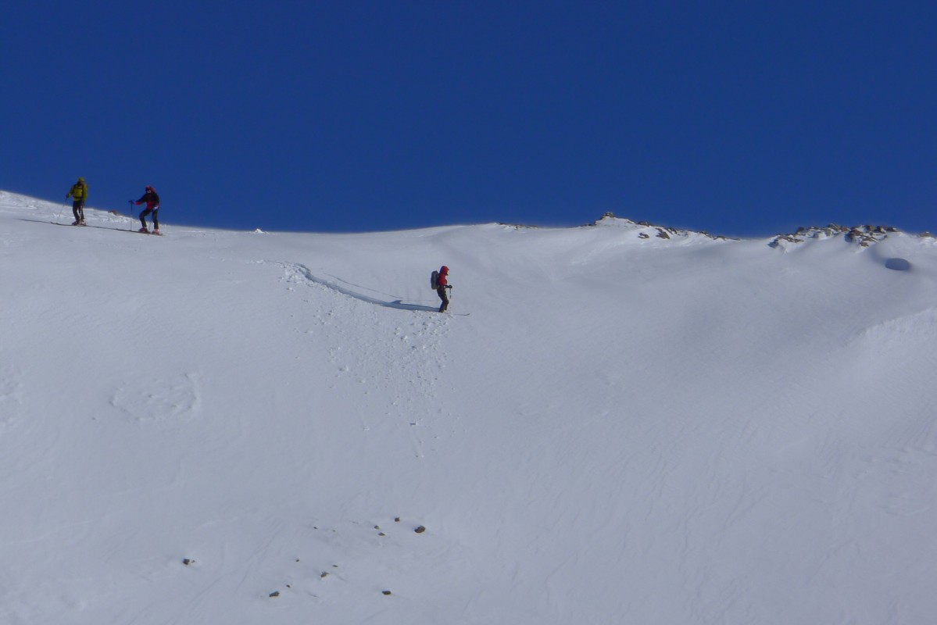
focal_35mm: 120
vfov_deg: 11.4
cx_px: 468
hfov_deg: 17.1
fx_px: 3124
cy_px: 312
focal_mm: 19.2
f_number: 8
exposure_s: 1/800
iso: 80
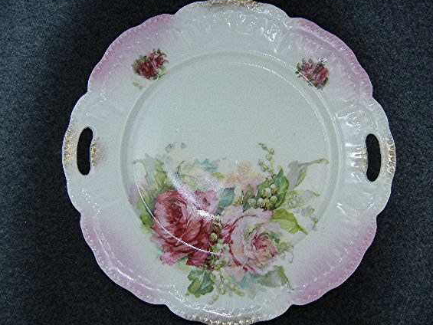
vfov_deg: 41.8
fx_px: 425
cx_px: 231
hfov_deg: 53.9
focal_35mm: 34
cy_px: 160
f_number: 3.5
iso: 196
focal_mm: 5.4
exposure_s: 1/32
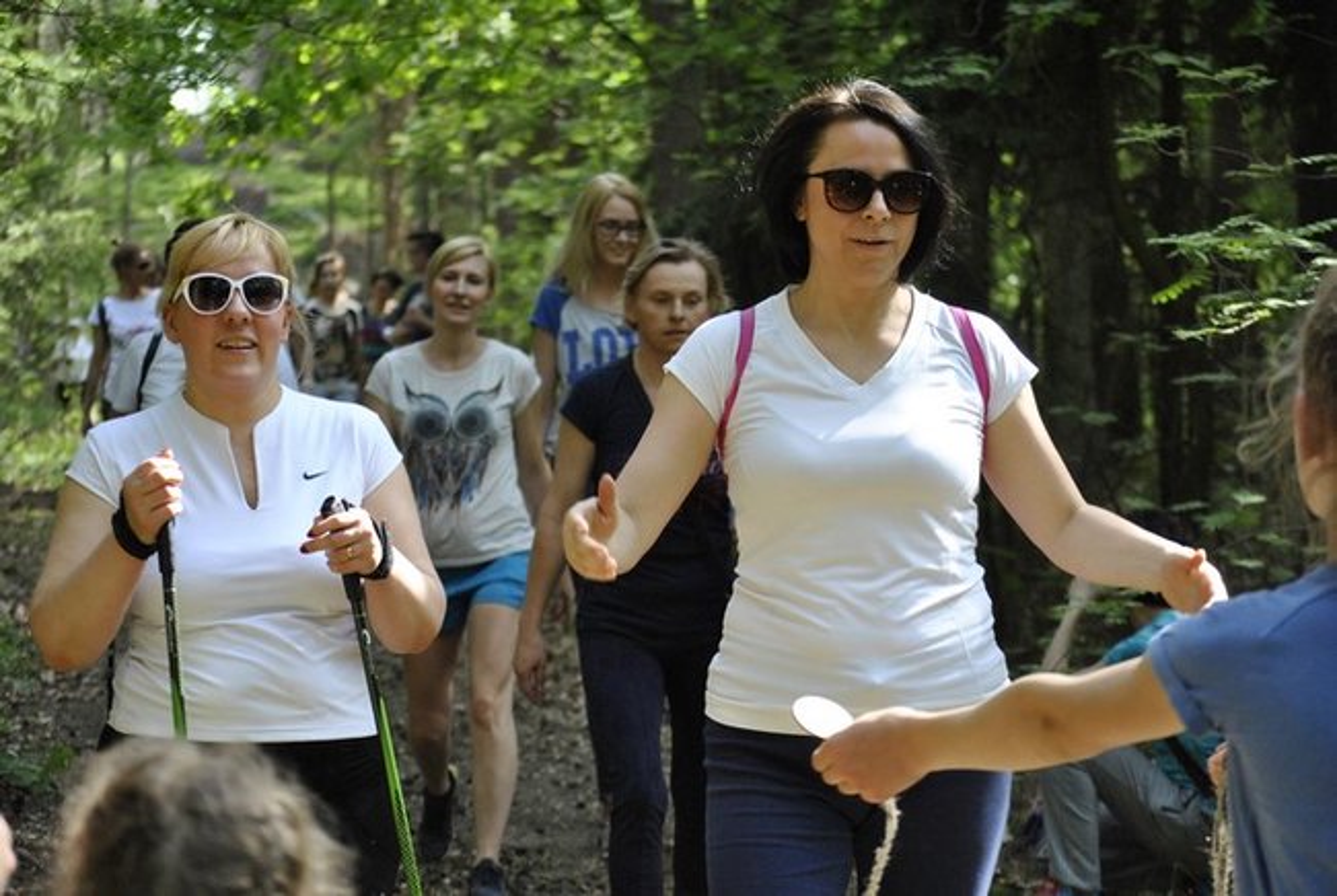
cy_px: 448
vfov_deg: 13.9
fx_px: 3683
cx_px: 668
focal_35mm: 99
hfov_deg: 20.6
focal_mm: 66
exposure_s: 1/400
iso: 800
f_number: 4.2
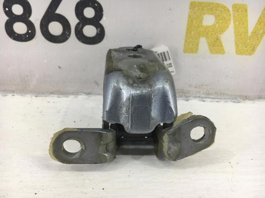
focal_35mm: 29
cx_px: 132
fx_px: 222
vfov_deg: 48.2
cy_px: 99
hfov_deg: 61.7
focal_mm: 4.15
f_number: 2.2
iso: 25
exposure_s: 1/50
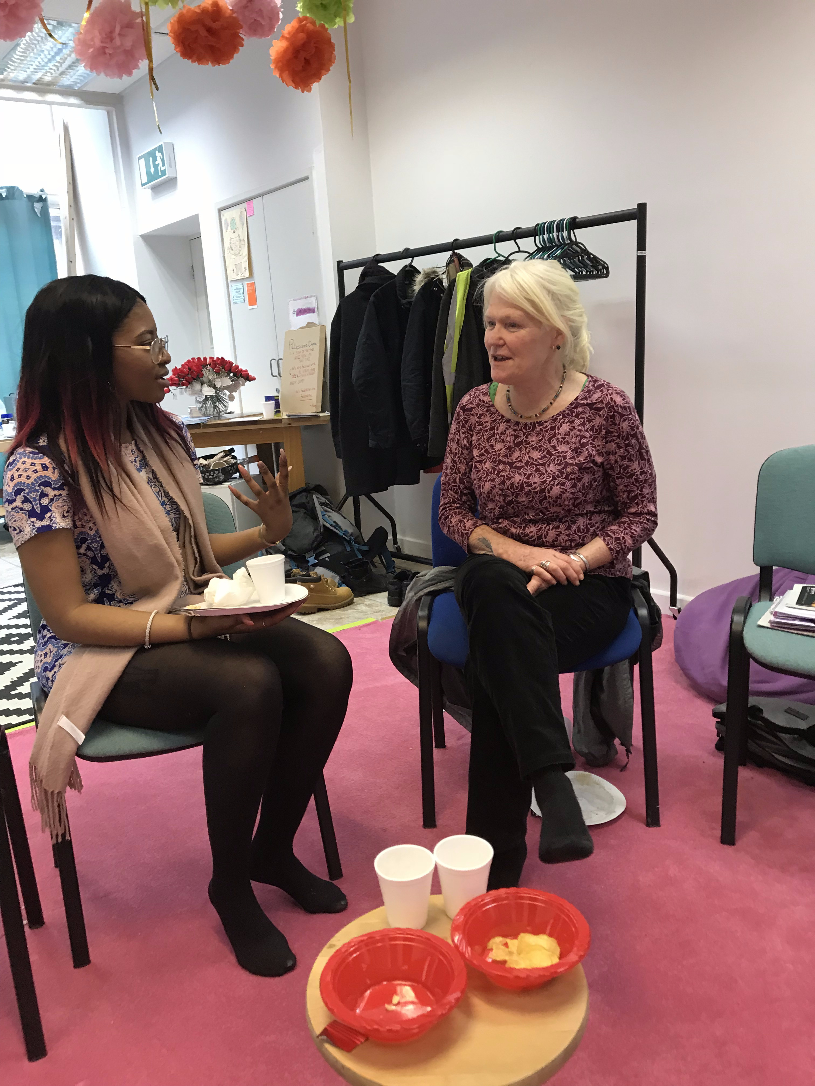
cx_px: 408
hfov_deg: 49.7
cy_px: 543
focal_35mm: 28
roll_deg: +0.3
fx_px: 879
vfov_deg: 63.4
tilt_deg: -12.9
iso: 40
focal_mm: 3.99
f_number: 1.8
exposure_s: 1/25
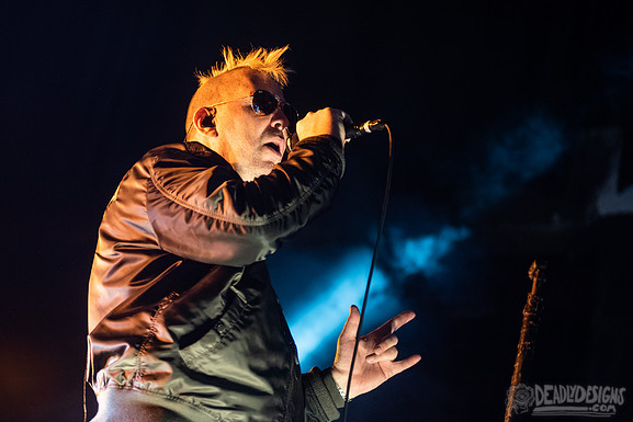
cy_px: 175
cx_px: 263
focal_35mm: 94
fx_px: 1653
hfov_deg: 21.7
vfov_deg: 14.6
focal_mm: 80
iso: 3200
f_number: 3.2
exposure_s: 1/200
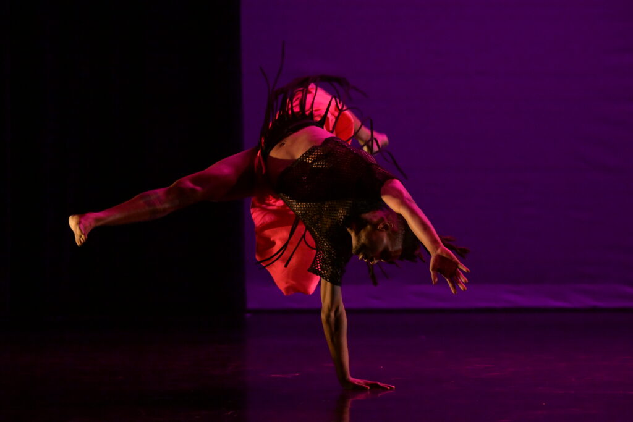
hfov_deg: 7.6
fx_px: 4748
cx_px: 316
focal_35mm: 270
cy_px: 211
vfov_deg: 5.1
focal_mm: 270
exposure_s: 1/400
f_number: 4
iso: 6400
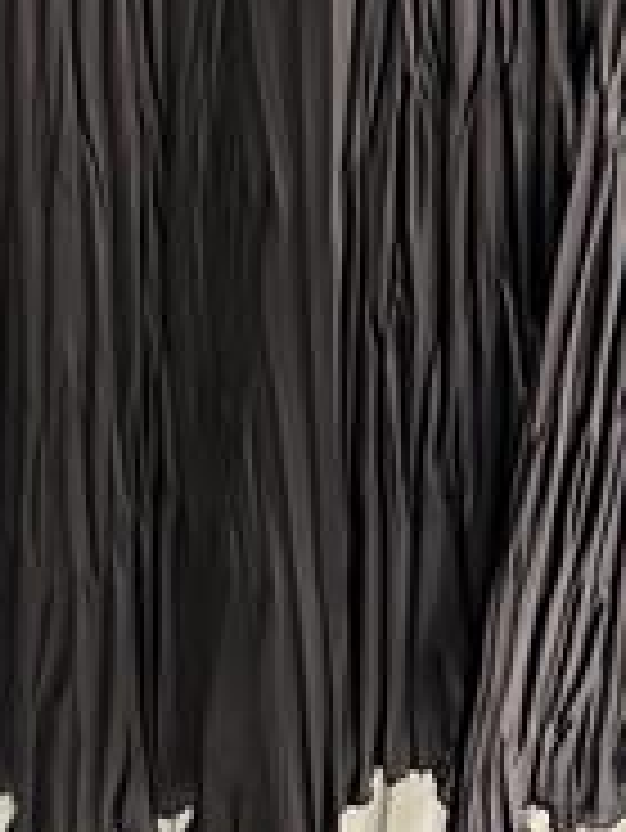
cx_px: 149
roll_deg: -0.8
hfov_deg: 21.1
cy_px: -214
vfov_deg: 24.9
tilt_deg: -25.8
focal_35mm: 69
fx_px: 1662
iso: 400
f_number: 1.78
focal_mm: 6.86
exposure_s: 1/50
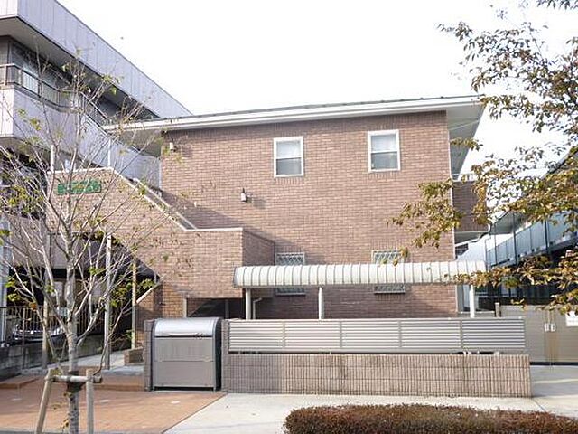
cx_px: 289
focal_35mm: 36
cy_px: 217
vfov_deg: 39.7
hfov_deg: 51.4
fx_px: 601
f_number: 3.5
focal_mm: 6.4
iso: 100
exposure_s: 1/160
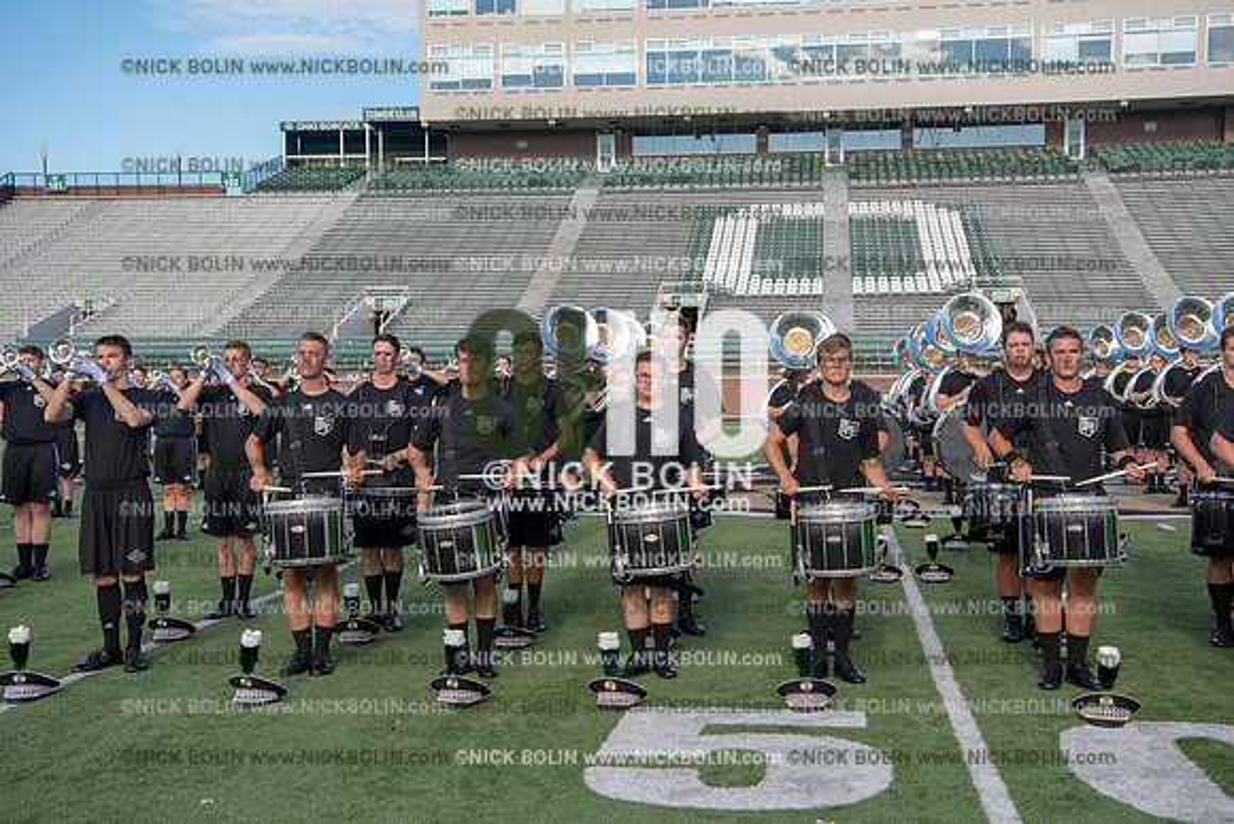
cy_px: 412
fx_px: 1714
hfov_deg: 39.6
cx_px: 617
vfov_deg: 27.0
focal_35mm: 50
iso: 100
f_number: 5.6
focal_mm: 50
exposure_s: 1/400
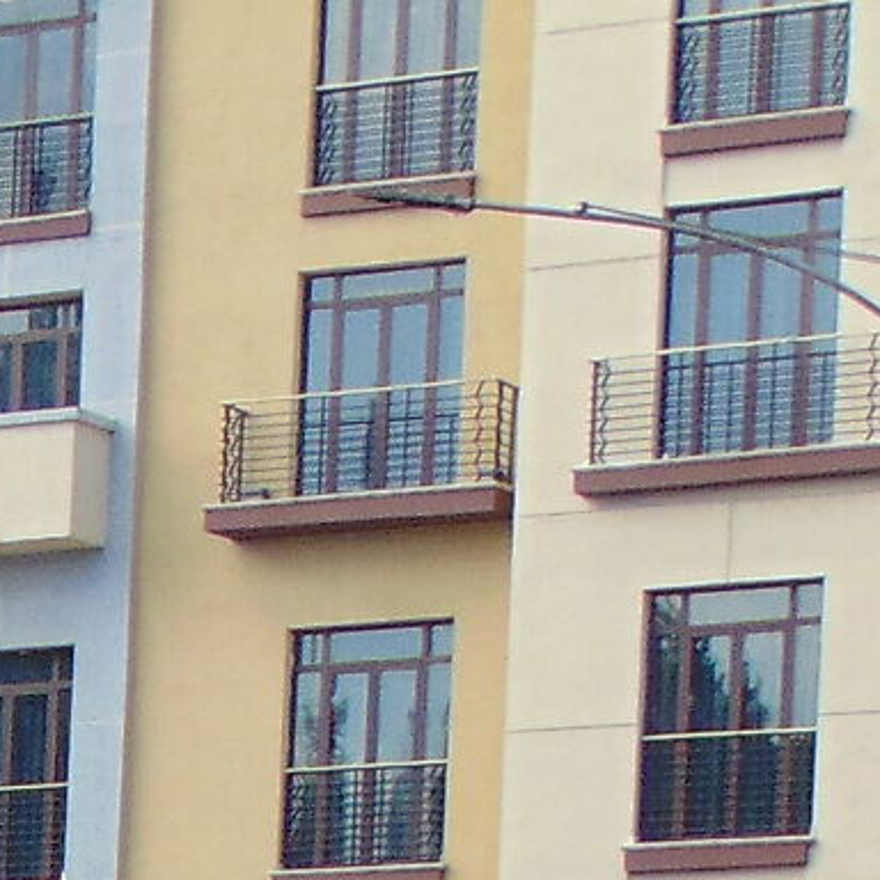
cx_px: -1315
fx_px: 6673
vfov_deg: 7.1
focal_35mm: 232
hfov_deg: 7.1
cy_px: 2044
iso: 80
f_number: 3.3
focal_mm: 7.6
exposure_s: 1/125
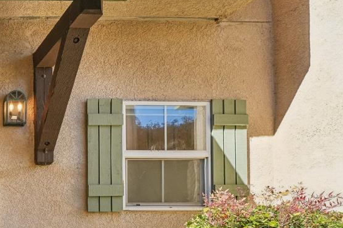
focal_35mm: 38
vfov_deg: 32.8
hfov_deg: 37.7
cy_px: 216
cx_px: -72
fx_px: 362
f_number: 8
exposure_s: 1/320
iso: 640
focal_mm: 14
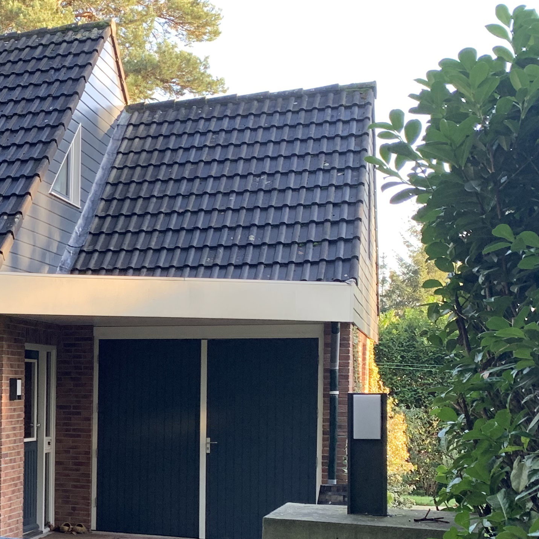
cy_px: 415
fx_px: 1145
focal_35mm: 65
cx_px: -91
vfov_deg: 26.1
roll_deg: +0.0
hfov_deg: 24.3
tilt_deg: -1.3
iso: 64
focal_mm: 4.25
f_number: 1.8
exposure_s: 1/121
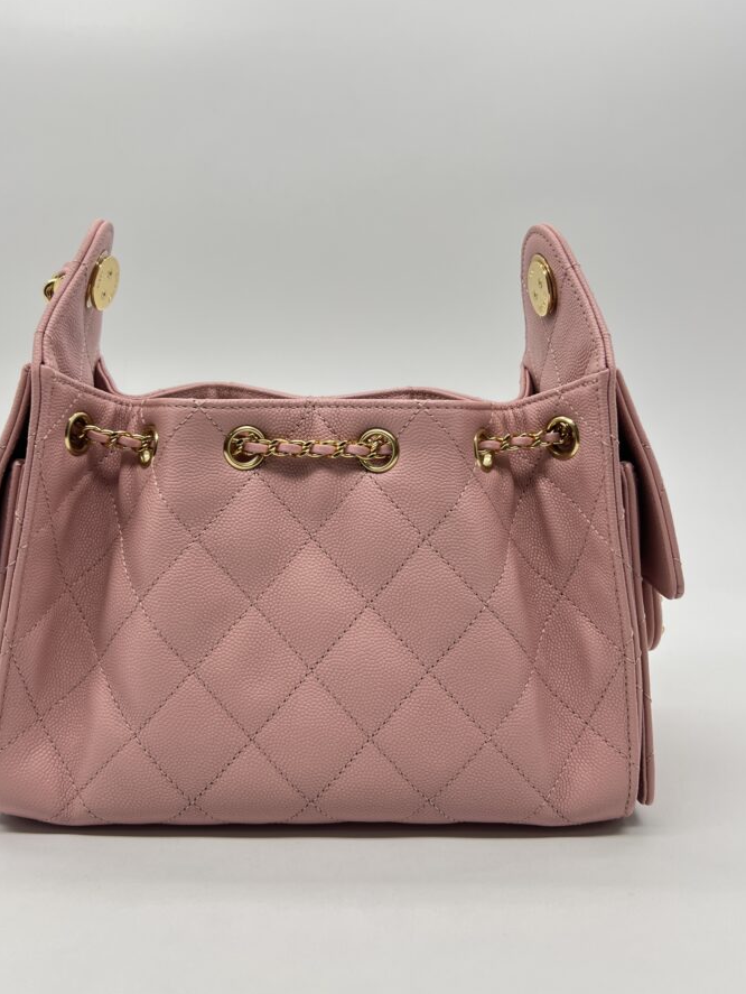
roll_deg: +0.3
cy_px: 458
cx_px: 320
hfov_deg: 46.7
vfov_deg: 59.9
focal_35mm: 30
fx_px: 861
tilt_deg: -8.2
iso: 32
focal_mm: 5.7
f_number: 1.5
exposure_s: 1/113
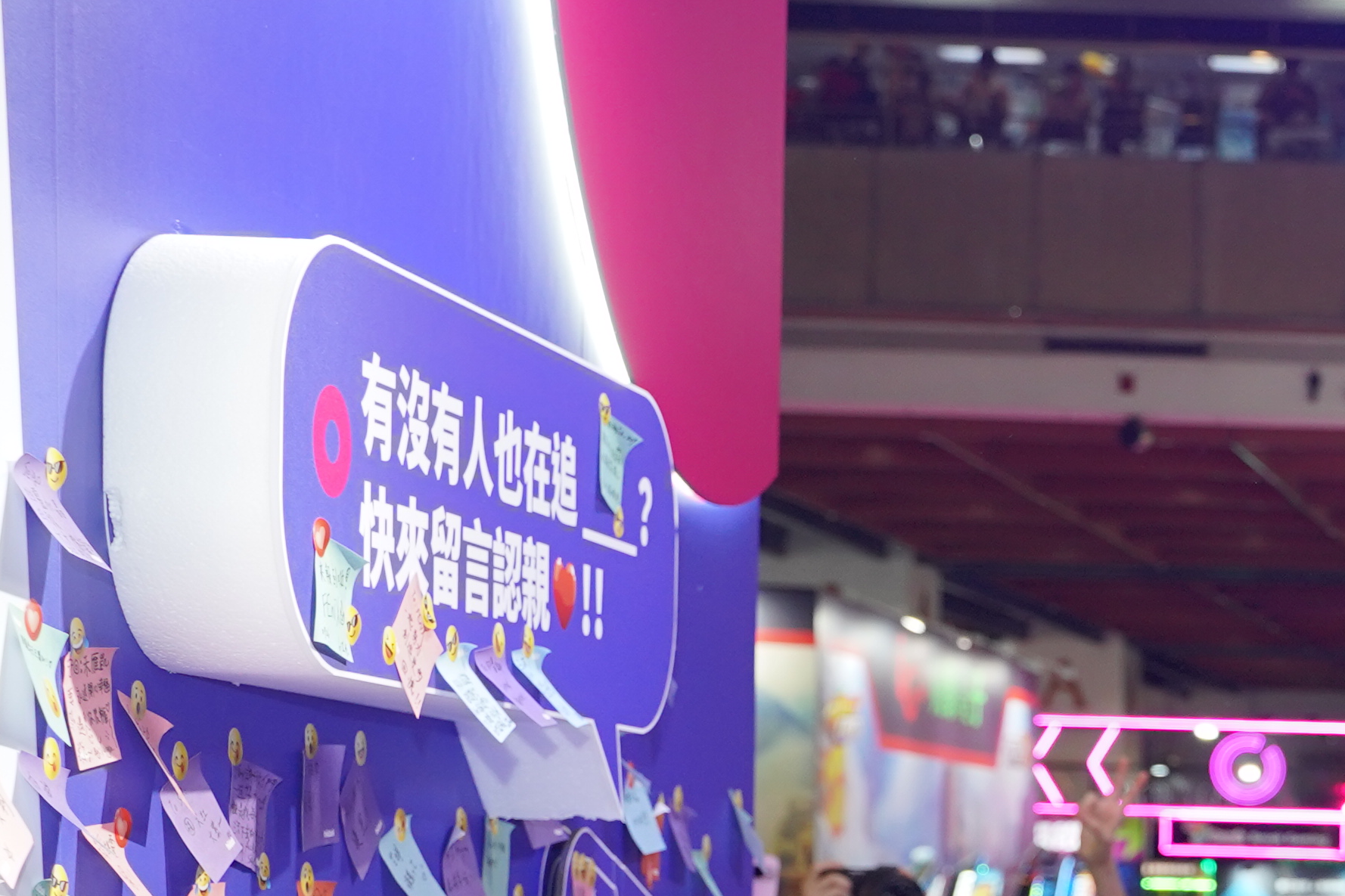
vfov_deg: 12.3
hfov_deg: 16.7
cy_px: 1167
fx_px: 4034
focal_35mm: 108
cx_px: 2189
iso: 640
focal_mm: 32
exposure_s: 1/160
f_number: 4
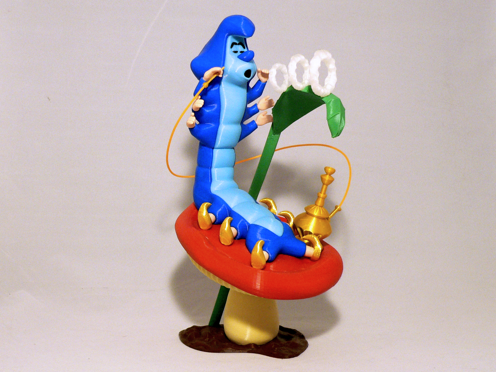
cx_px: 248
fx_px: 516
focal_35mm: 36
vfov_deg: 39.7
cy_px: 186
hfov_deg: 51.4
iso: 150
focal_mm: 6
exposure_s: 1/60
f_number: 2.8
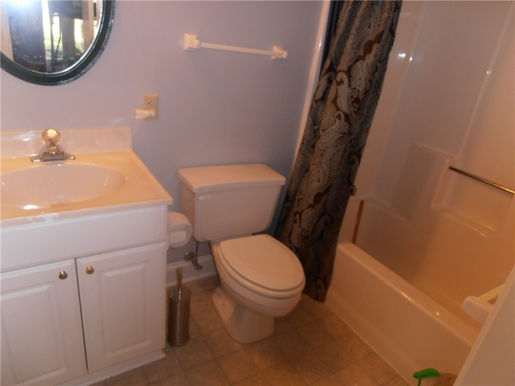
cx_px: 258
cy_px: 193
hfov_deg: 71.6
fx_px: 357
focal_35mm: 24
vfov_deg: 56.8
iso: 125
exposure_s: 1/30
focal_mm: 4.2
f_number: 3
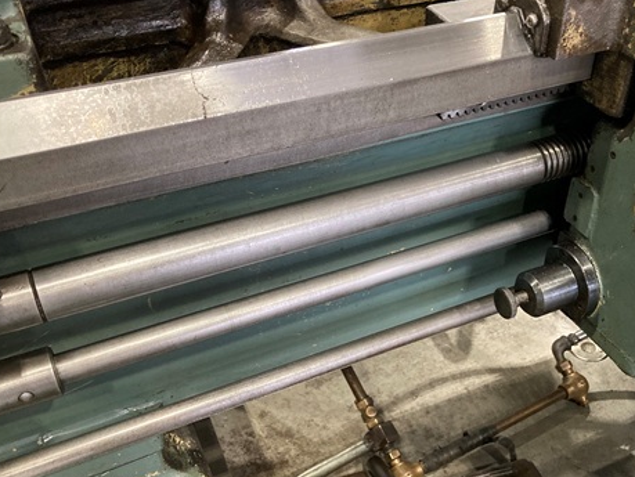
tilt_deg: -38.5
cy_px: 283
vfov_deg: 36.7
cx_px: 383
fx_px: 716
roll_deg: -2.6
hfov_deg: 47.5
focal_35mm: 39
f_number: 1.8
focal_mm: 3.99
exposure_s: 1/60
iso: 320
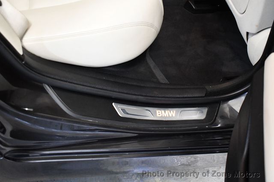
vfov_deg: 29.8
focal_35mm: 45
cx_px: 137
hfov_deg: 43.6
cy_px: 91
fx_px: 342
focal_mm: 30
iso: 5600
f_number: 4.2
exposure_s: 1/60
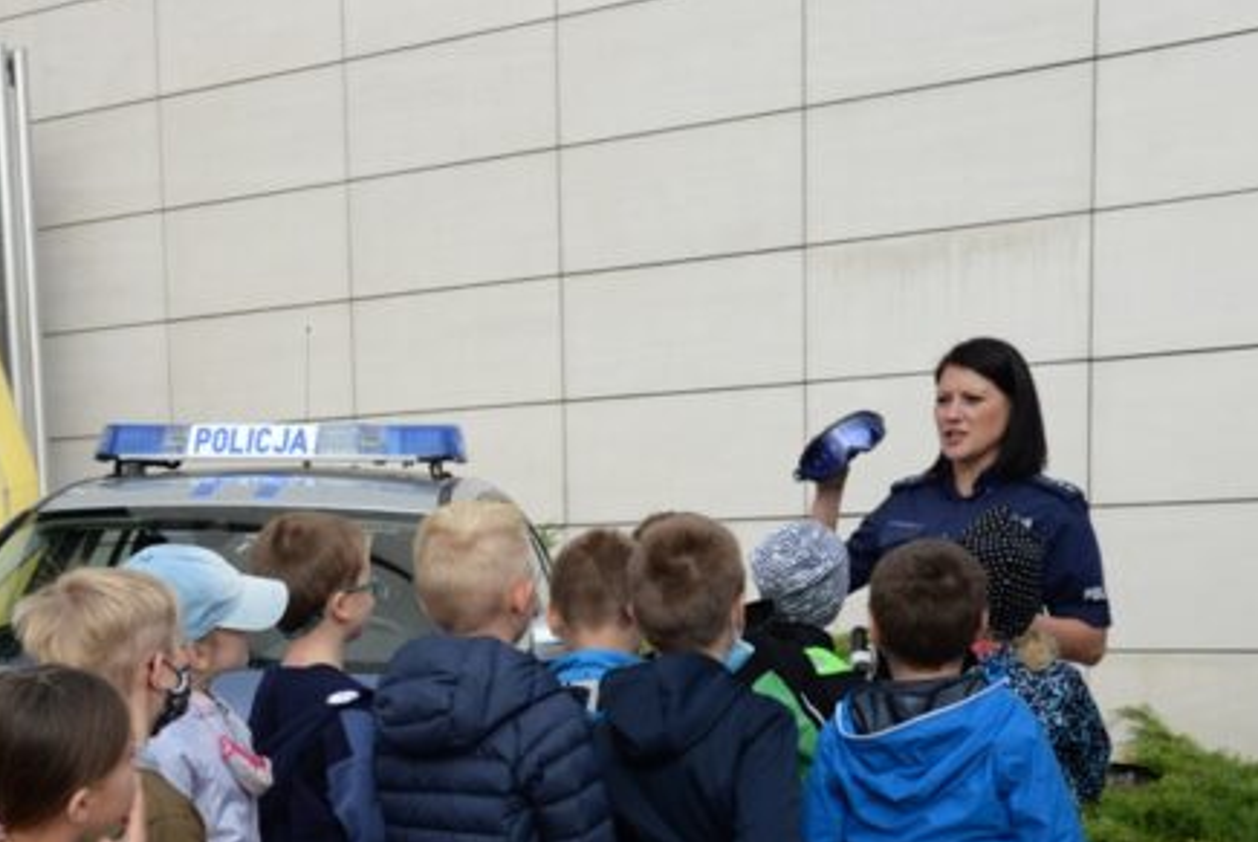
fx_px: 2099
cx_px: 223
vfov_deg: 22.2
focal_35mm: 60
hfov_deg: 32.3
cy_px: 733
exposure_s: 1/400
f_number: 9
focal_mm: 34
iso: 400
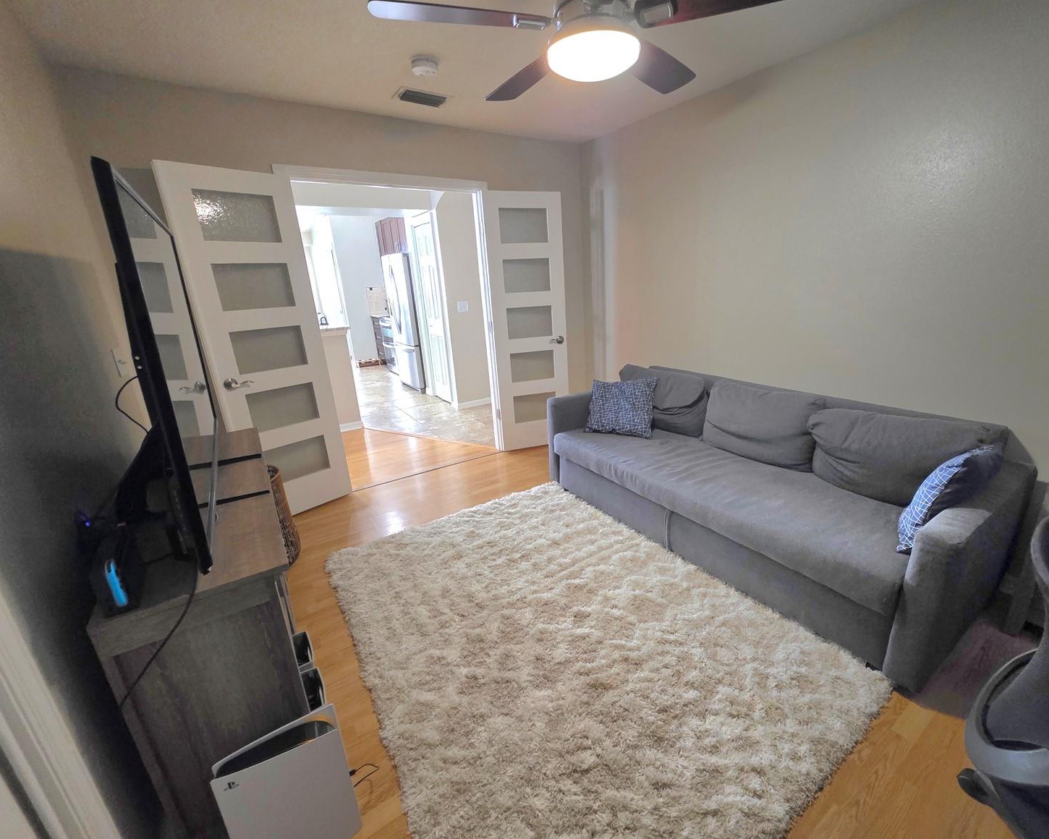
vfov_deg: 88.0
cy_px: 428
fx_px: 435
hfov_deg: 100.5
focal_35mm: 14
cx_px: 563
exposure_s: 1/60.2
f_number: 1.9
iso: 800
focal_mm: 2.2
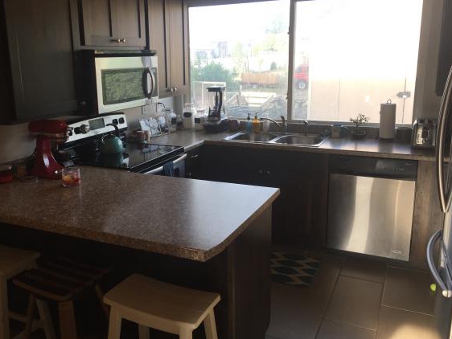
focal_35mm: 33
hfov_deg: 55.2
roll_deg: +0.0
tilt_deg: -13.9
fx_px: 431
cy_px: 153
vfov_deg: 42.9
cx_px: 199
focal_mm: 4.15
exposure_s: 1/120
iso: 40
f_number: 2.2
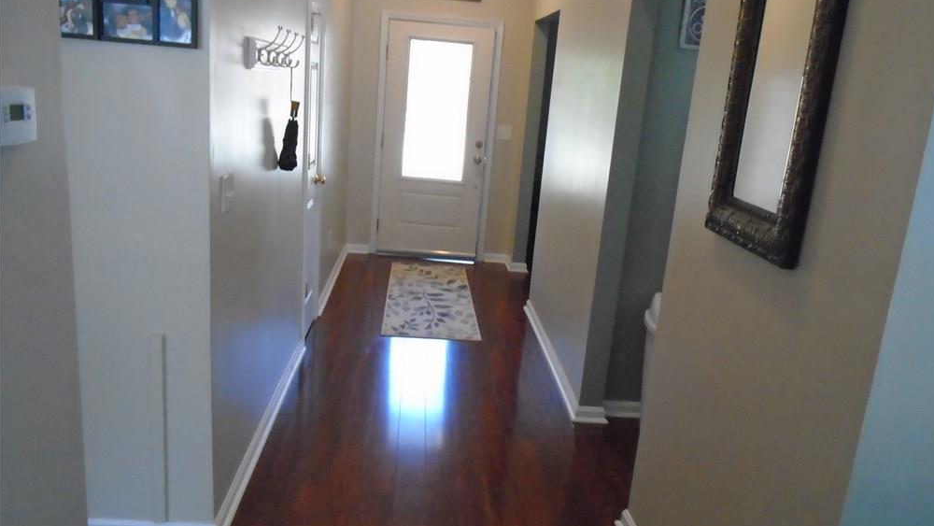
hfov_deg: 66.0
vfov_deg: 40.2
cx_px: 475
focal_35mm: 29
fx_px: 718
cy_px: 263
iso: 800
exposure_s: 1/100
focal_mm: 4.6
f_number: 3.2
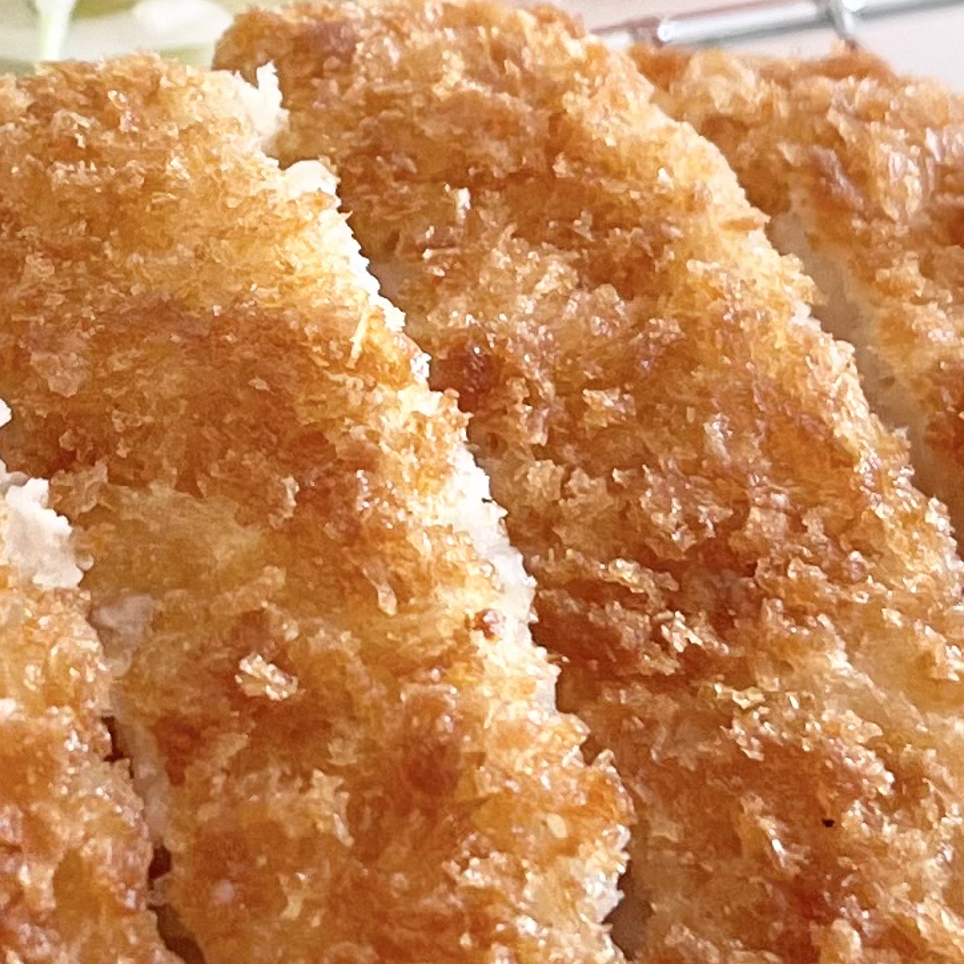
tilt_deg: -45.1
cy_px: 166
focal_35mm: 128
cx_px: 80
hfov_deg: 13.5
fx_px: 4033
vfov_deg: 13.6
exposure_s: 1/111
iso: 125
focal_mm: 5.1
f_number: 1.6
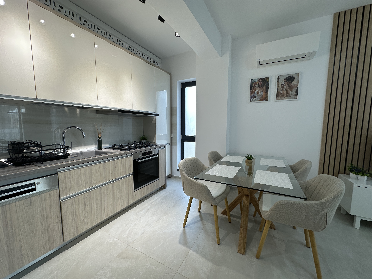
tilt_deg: -5.6
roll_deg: -0.4
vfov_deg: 85.7
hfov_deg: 102.1
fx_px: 150
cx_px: 186
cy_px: 140
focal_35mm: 14
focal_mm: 2.22
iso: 50
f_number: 2.2
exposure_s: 1/100
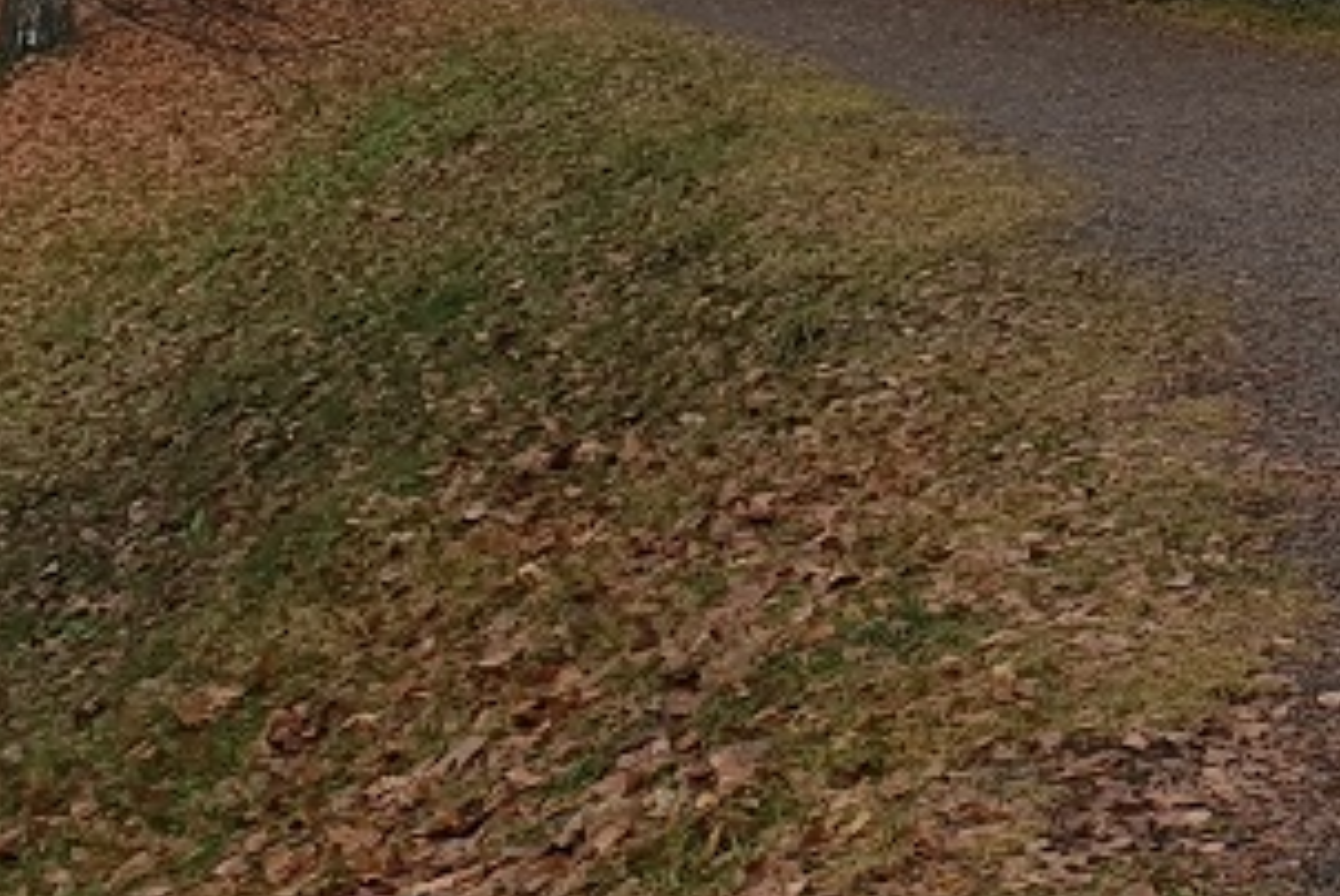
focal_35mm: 101
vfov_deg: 12.8
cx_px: 2026
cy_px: -521
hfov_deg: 18.0
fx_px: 3763
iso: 50
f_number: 2.4
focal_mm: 4.3
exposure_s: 1/50
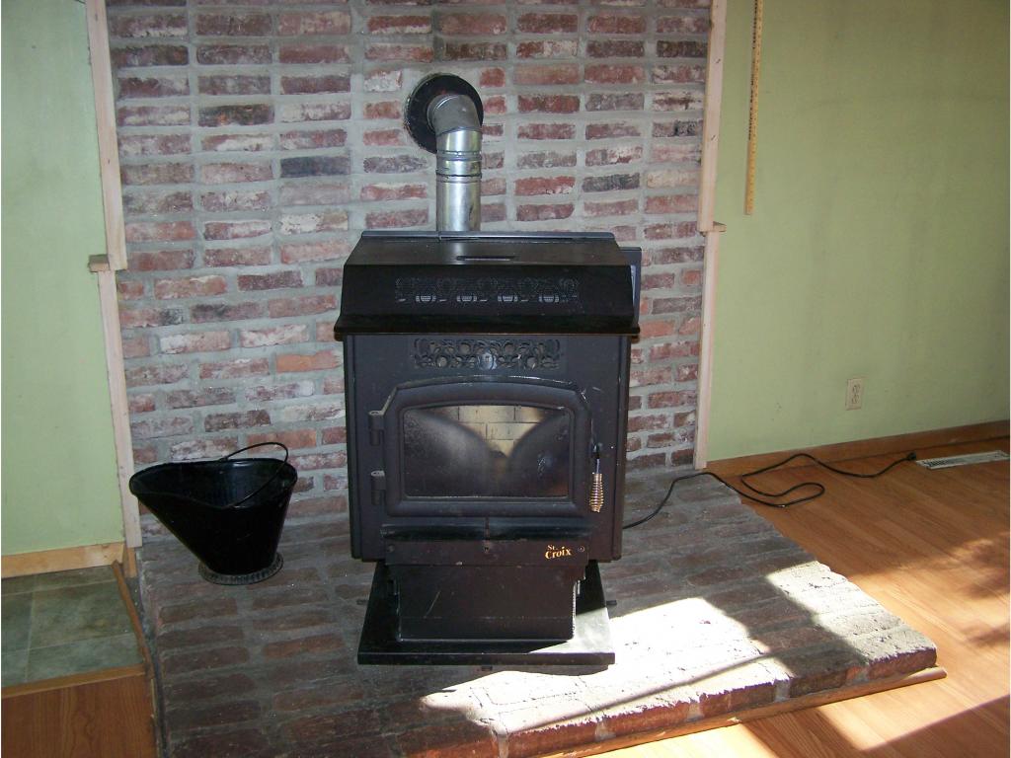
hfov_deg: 49.0
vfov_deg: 37.7
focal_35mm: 38
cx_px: 506
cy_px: 379
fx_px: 1110
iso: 160
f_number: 2.8
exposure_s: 1/60
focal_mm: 6.3
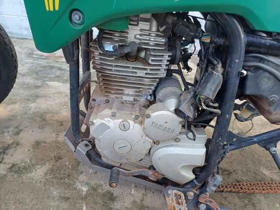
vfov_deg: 54.9
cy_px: 105
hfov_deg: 69.4
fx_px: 202
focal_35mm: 25
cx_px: 140
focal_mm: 4.65
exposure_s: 1/119
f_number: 1.8
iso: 50
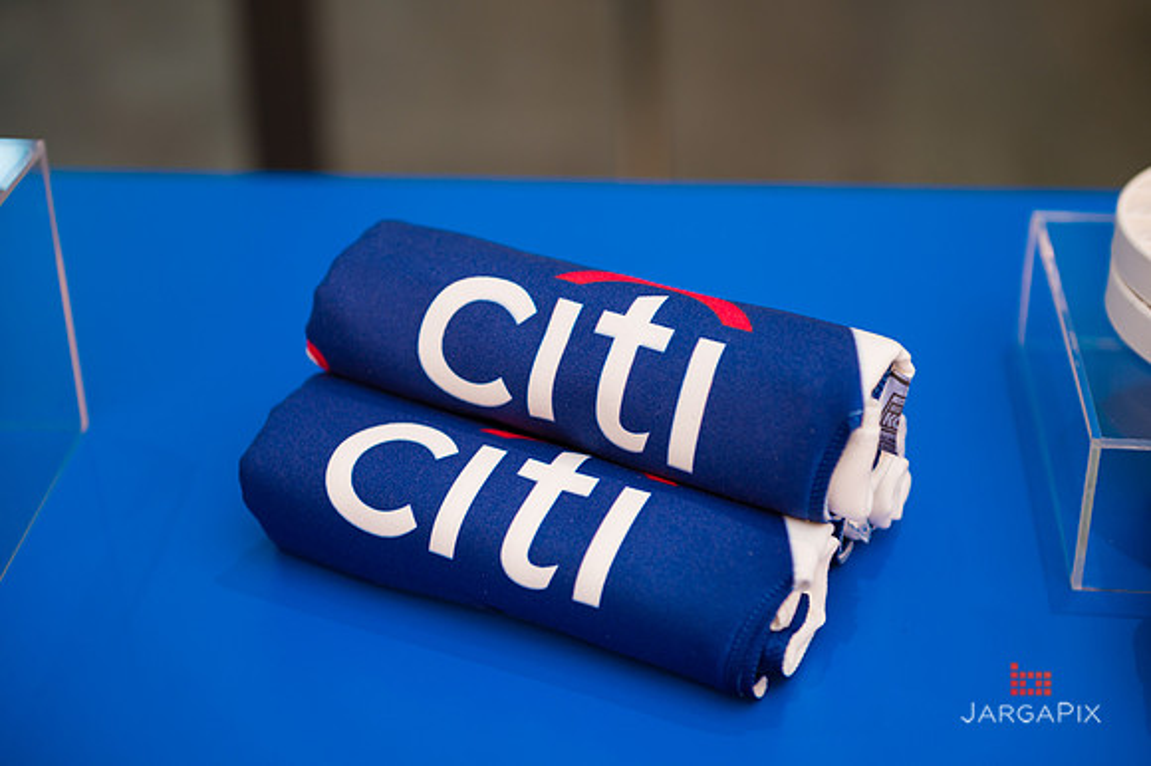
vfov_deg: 23.4
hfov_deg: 34.5
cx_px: 576
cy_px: 383
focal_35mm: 58
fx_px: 1853
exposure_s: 1/200
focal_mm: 58
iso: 400
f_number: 4
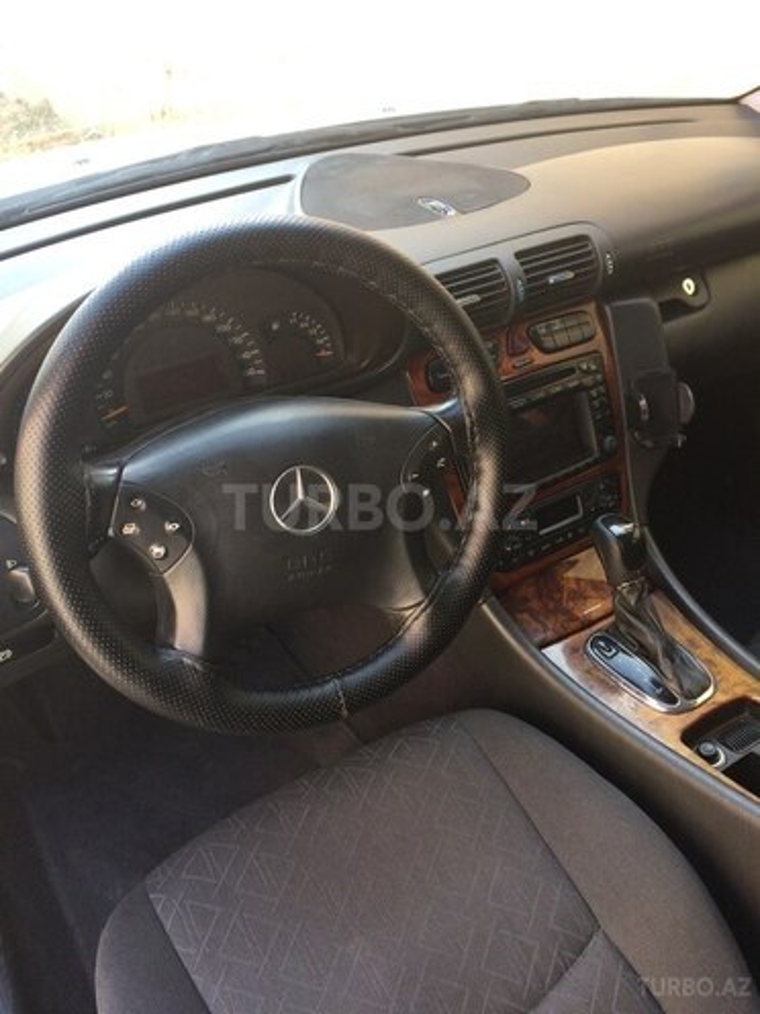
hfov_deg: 48.2
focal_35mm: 29
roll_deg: -1.5
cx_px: 380
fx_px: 849
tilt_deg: -32.5
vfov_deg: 61.7
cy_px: 507
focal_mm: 4.15
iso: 64
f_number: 2.2
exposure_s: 1/100
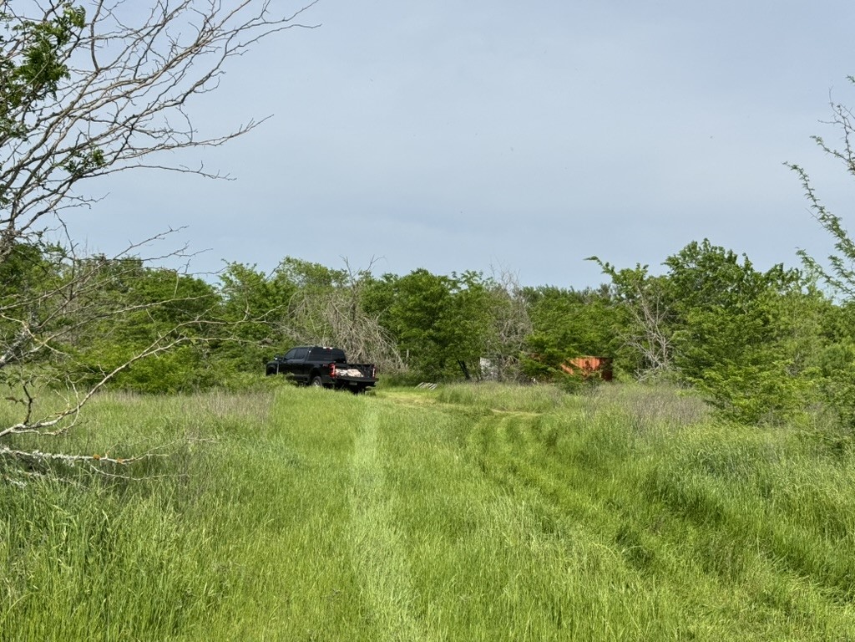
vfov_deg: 30.3
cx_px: 428
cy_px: 321
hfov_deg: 39.7
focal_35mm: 48
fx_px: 1186
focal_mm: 6.76
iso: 64
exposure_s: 1/3817
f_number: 1.78
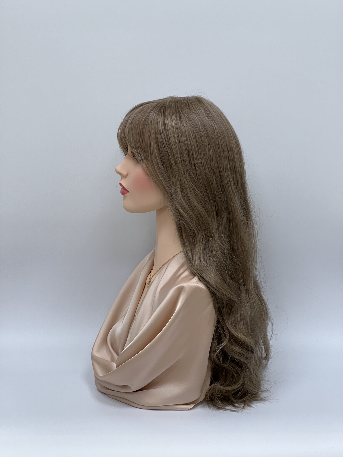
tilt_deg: -12.3
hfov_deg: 19.1
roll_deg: -0.2
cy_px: 228
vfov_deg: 25.3
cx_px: 172
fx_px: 1017
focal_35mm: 77
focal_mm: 9
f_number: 2.8
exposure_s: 1/100
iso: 200
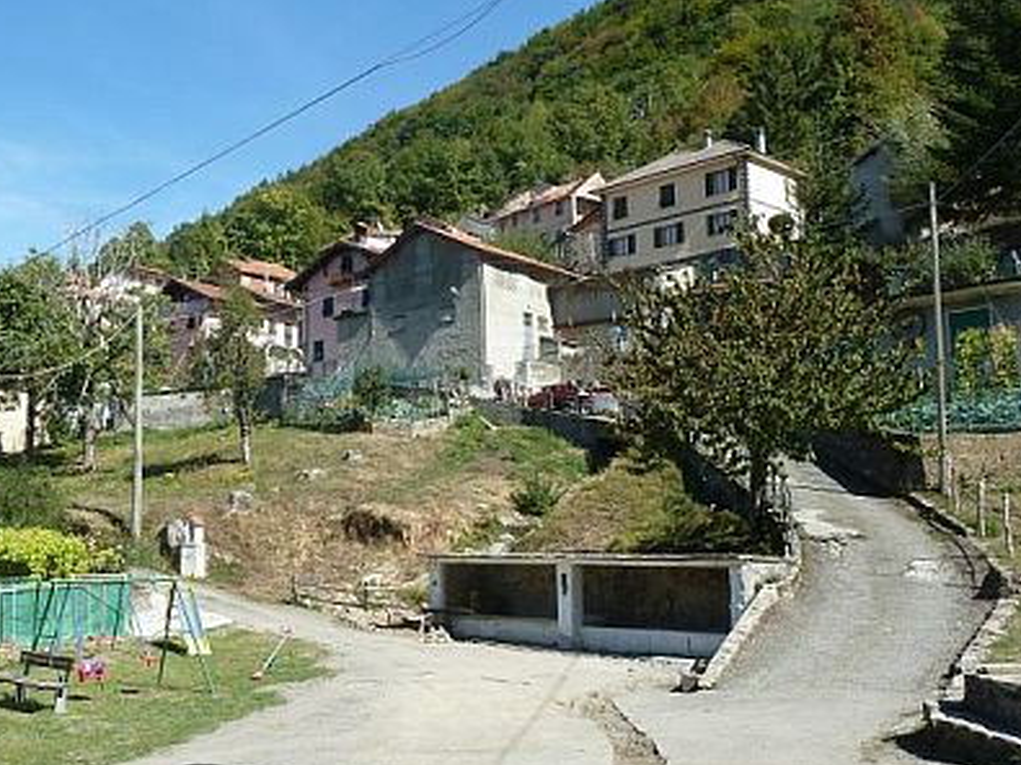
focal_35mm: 38
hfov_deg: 48.0
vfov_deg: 37.7
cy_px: 411
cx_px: 326
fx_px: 1120
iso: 80
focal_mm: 4.1
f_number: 4
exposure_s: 1/400
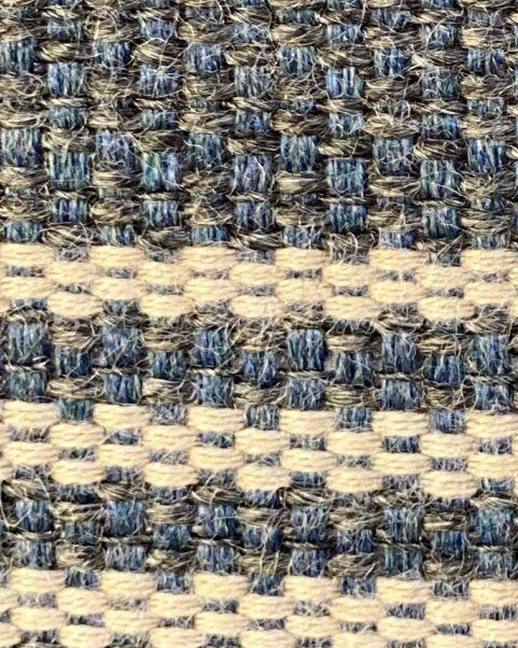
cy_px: -239
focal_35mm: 216
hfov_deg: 7.0
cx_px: 922
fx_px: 4142
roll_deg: -2.9
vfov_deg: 8.8
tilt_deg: -28.4
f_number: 2
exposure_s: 1/122
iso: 64
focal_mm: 6
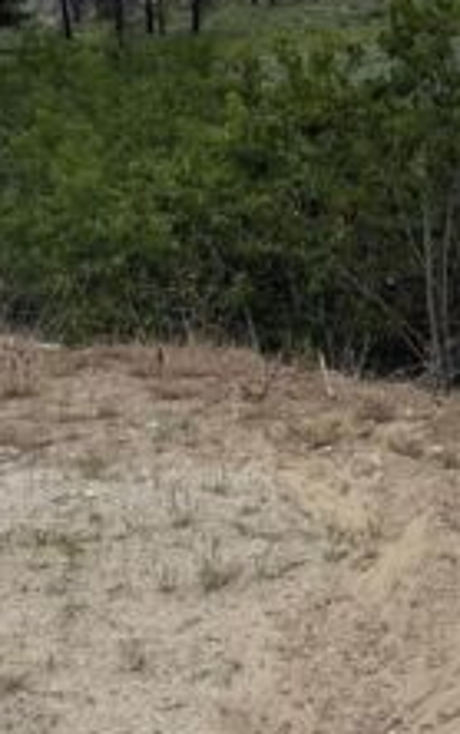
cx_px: 437
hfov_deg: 20.8
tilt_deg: -8.6
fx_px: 1222
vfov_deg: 32.3
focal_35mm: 61
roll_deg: +1.4
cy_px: 117
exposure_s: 1/6711
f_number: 1.78
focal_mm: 6.76
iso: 80
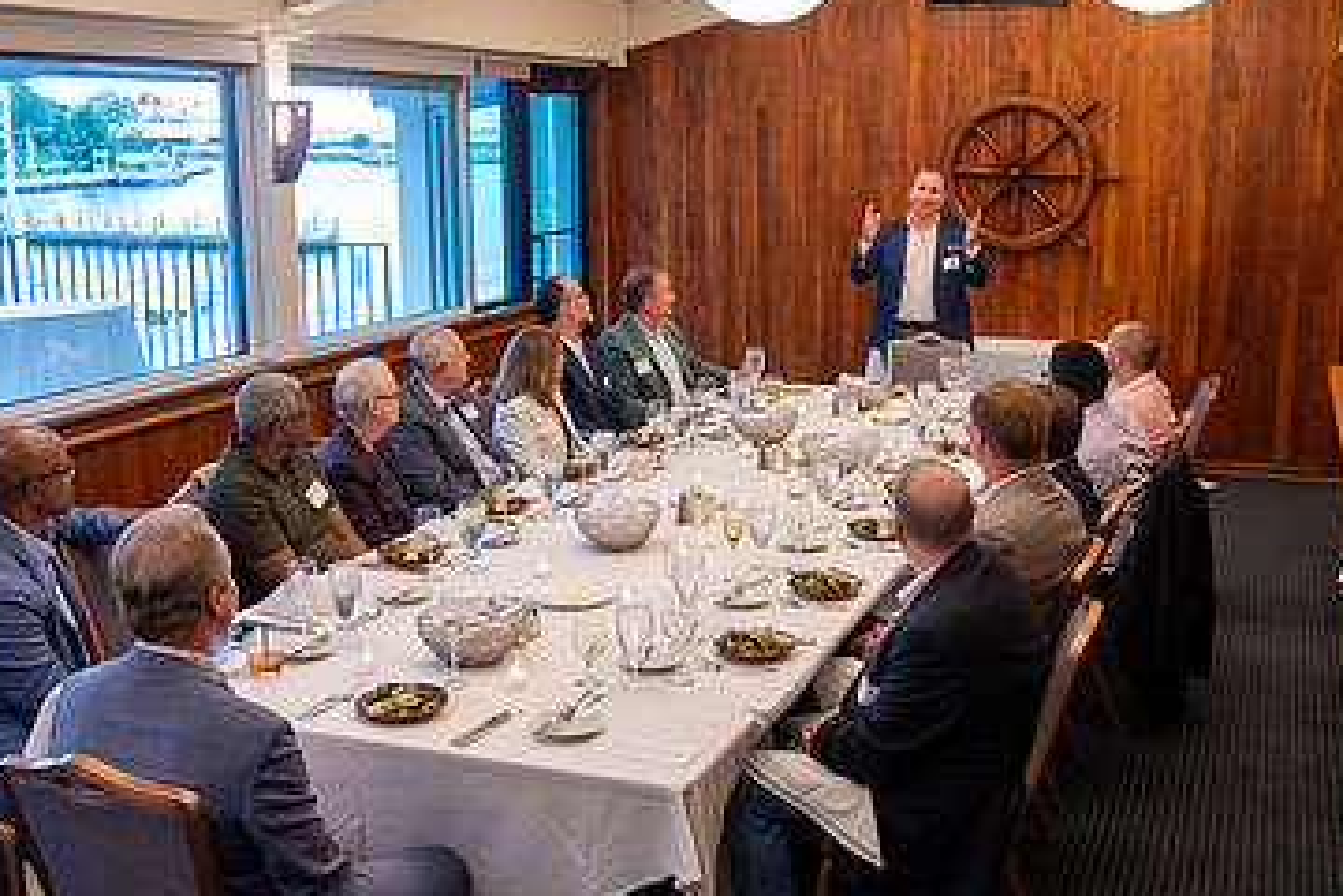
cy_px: 432
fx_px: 1604
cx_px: 723
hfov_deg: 45.4
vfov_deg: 31.2
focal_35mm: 43
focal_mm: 24
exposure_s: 1/125
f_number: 4
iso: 2000
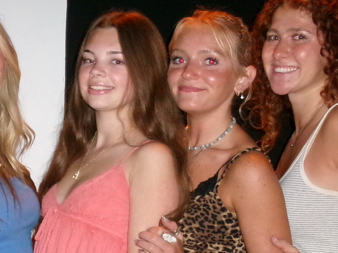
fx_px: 722
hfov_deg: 25.6
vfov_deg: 19.7
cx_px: 39
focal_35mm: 74
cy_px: 205
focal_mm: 5.1
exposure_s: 1/34
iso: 700
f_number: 3.9
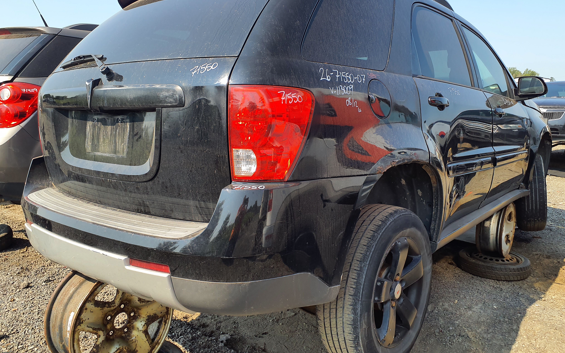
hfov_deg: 64.6
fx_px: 447
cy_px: 152
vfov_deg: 43.0
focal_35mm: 29
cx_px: 285
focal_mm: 3.58
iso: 40
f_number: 1.9
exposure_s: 1/796
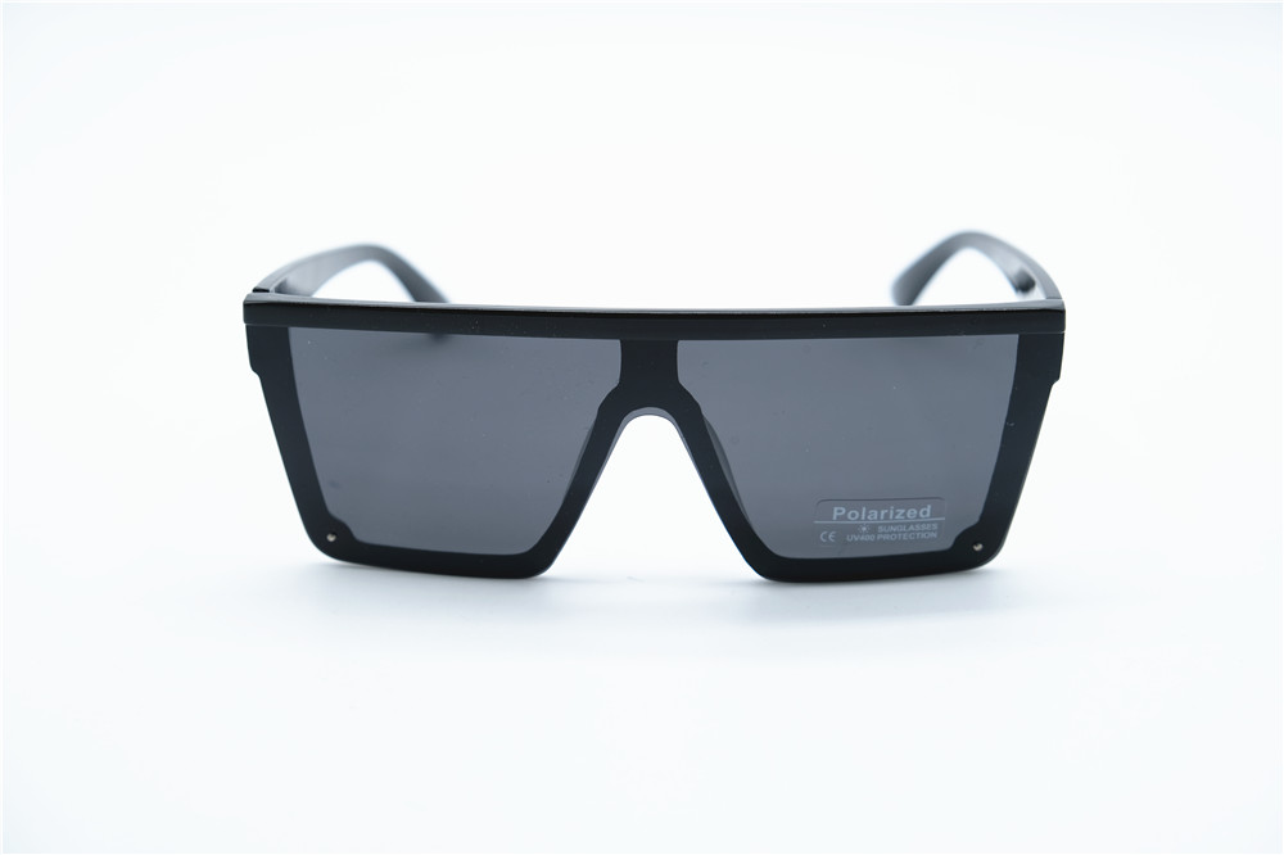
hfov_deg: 36.9
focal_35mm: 54
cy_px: 428
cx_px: 642
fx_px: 1925
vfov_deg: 25.0
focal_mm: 35.8
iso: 160
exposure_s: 1/210
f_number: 4.5
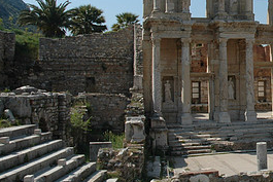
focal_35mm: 59
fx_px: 448
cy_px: 56
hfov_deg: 30.7
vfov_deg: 22.9
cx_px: 292
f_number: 4.5
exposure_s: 1/2000
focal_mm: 18
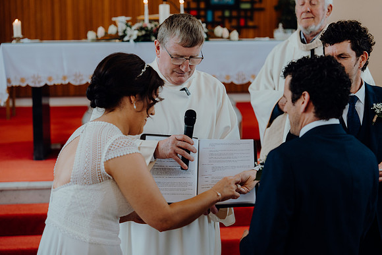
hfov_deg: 30.5
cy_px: 128
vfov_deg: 20.6
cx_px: 191
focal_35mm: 66
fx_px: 700
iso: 400
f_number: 2.8
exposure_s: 1/200
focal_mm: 66
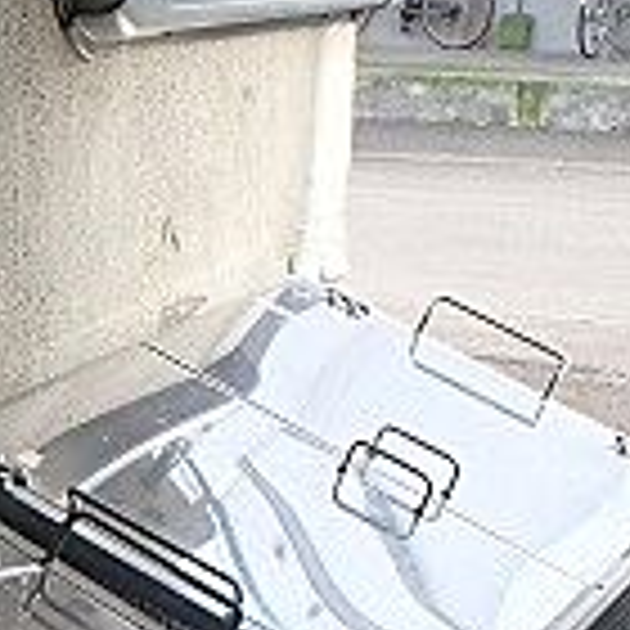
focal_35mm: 85
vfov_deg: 18.2
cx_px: 63
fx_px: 1750
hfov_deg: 20.0
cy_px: 940
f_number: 3.5
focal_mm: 3.7
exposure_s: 1/60
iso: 125
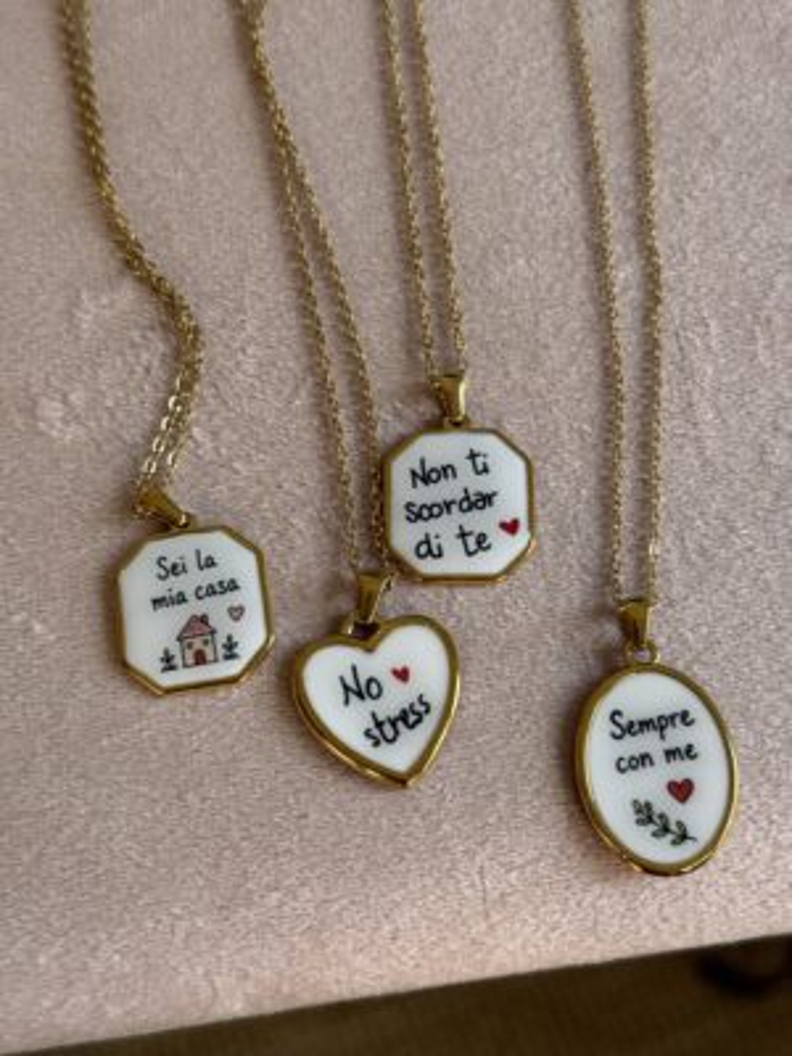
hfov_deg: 30.3
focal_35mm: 48
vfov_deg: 39.7
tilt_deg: -52.8
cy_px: 528
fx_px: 1464
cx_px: 396
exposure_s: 1/382
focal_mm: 6.76
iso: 64
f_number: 1.78
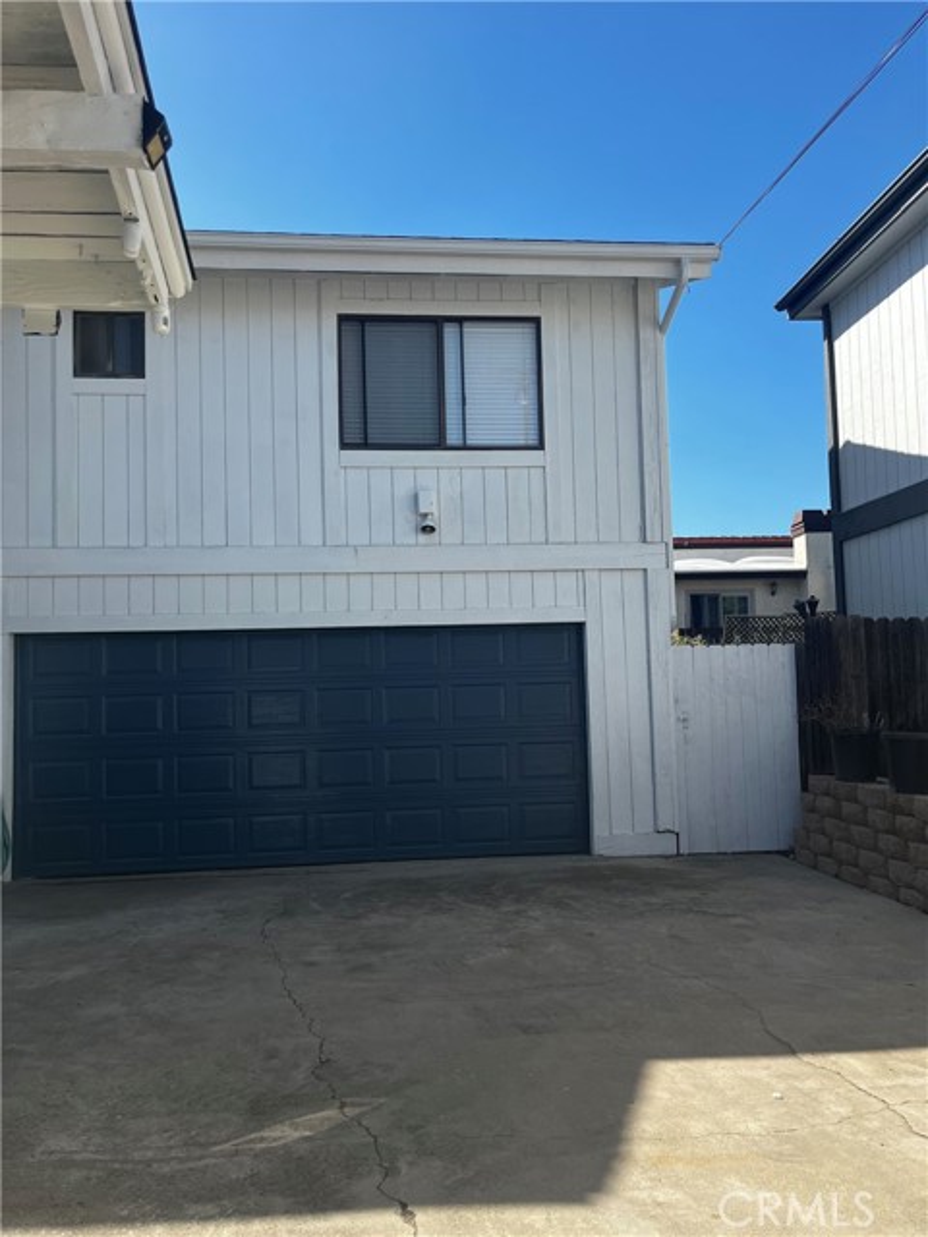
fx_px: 929
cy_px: 618
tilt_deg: +4.7
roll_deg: +1.9
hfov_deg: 53.1
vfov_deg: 67.3
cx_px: 464
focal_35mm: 26
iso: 50
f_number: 1.6
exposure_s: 1/2410
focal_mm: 5.1
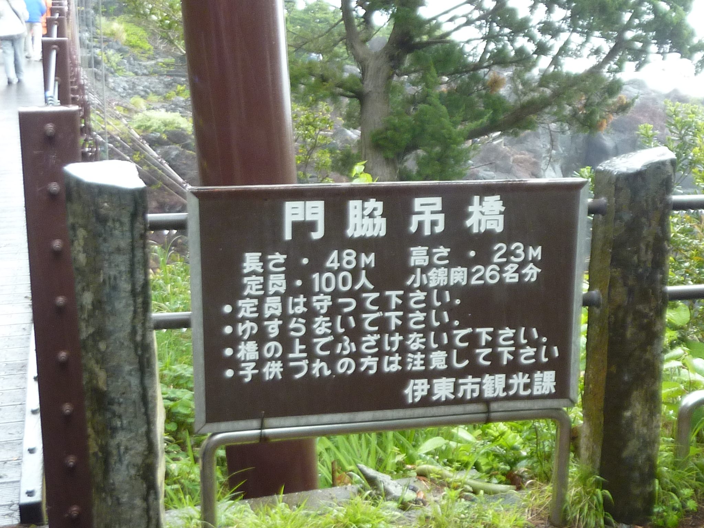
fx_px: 976
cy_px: 264
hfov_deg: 39.7
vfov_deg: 30.3
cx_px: 352
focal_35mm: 48
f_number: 3.3
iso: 160
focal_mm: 4.4
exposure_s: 1/30
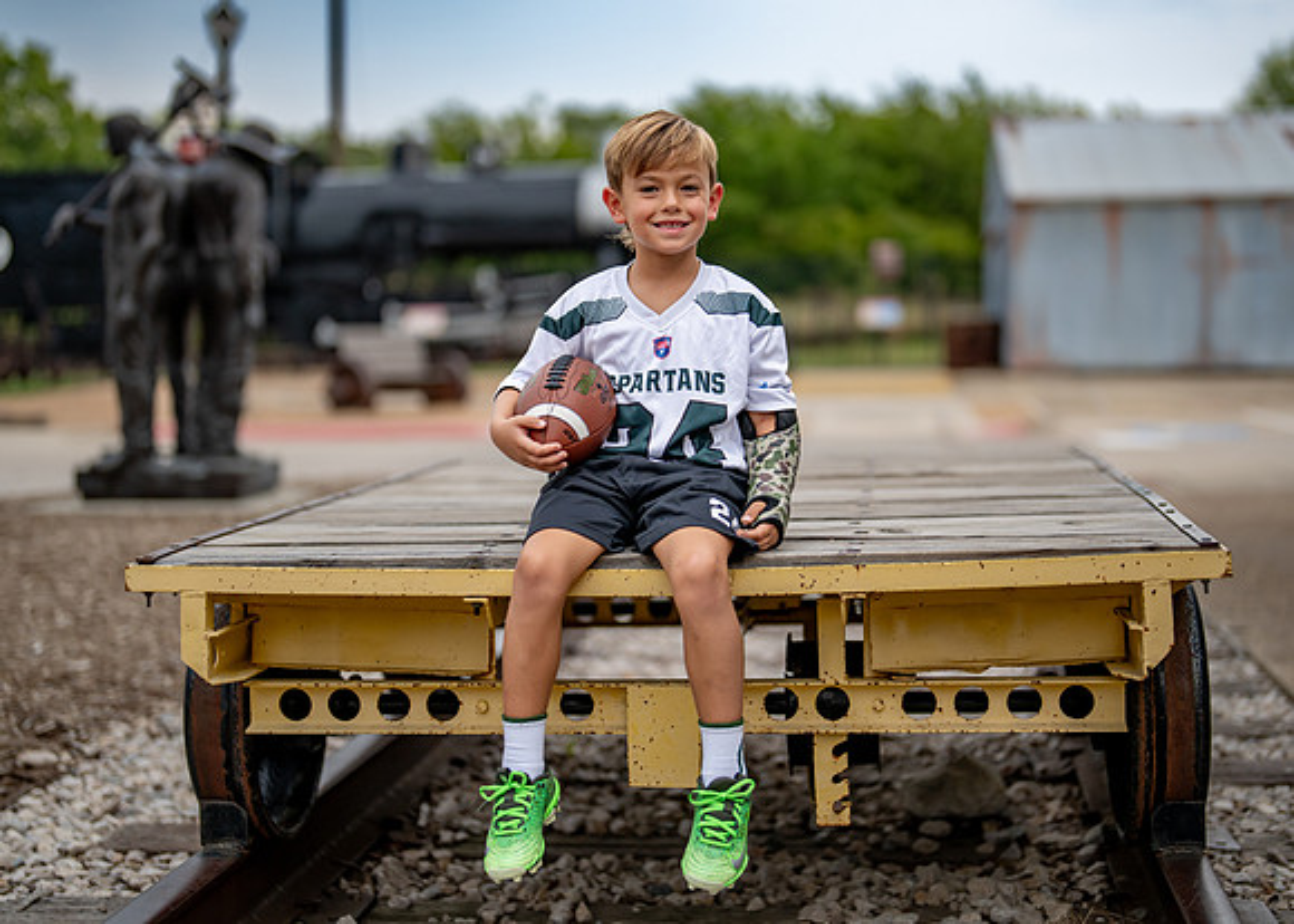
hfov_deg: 34.8
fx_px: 2067
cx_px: 689
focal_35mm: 56
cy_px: 446
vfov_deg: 25.2
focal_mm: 50
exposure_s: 1/2000
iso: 250
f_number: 1.2
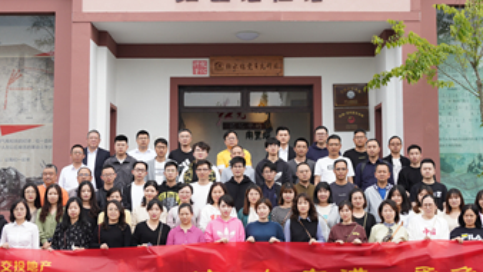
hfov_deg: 32.4
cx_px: 242
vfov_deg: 18.5
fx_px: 832
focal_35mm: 65
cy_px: 106
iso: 125
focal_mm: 35
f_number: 5
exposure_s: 1/320
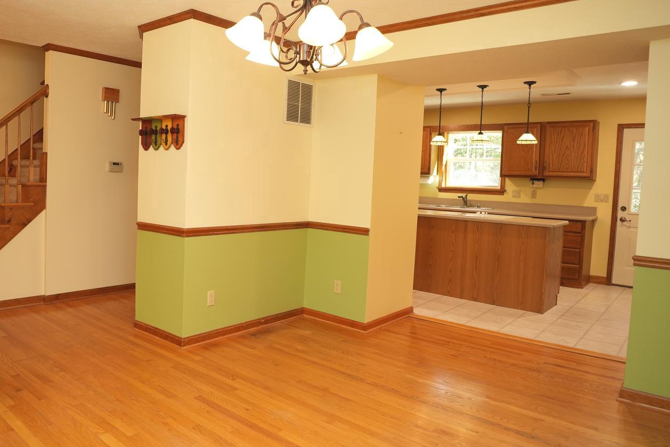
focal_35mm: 26
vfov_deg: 49.5
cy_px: 205
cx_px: 244
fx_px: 484
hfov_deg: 68.1
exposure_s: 1/60
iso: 500
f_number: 2.8
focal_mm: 16
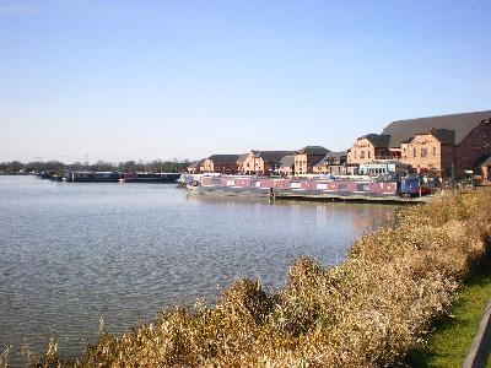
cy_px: 184
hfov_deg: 51.4
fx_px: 511
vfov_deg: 39.7
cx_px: 246
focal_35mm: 36
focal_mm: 6.3
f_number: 4.6
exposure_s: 1/250
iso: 50
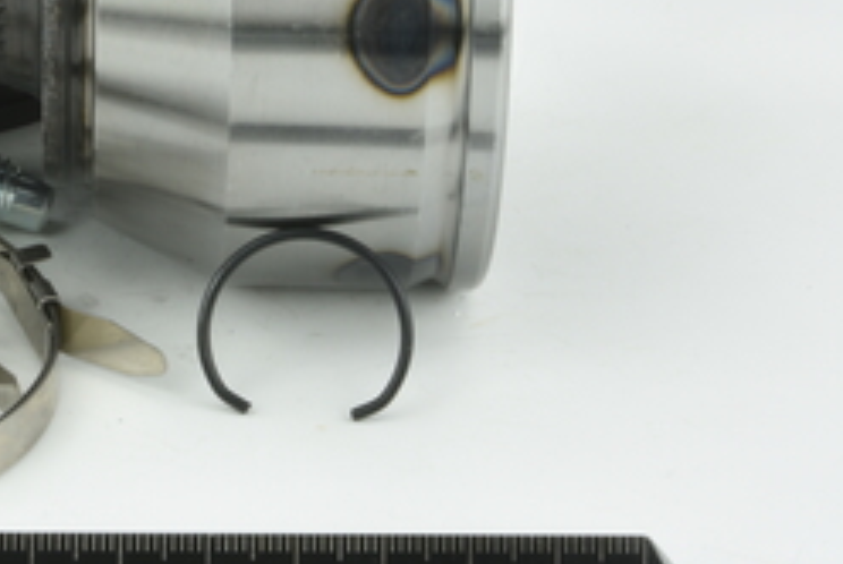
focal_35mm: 174
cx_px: 7
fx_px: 4079
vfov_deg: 7.9
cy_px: 27
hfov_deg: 11.7
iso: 64
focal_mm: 60
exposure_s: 1/2
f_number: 29
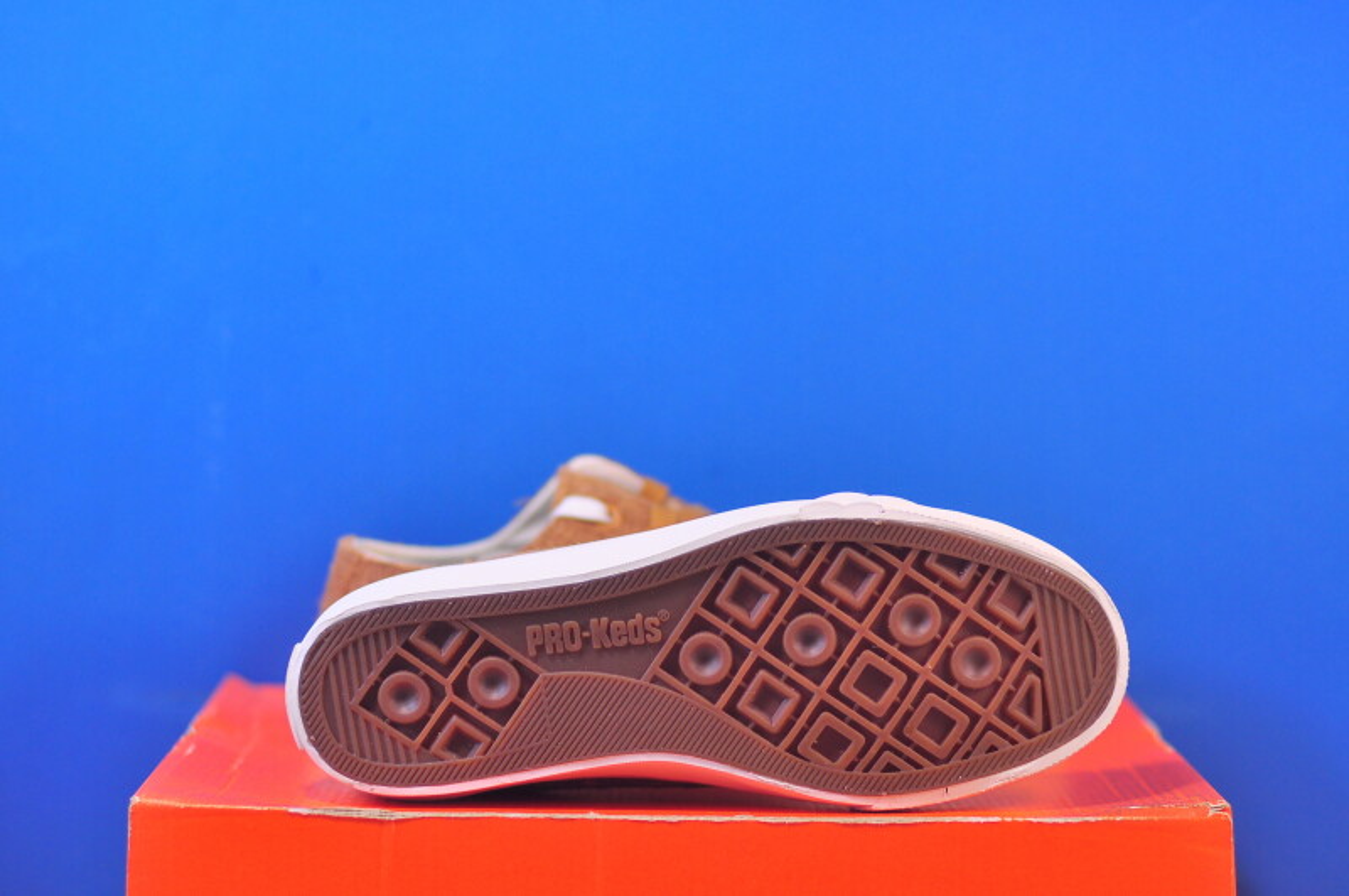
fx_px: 2806
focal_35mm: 75
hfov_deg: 27.0
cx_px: 674
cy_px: 448
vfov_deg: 18.1
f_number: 2.2
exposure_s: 1/320
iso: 250
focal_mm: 50
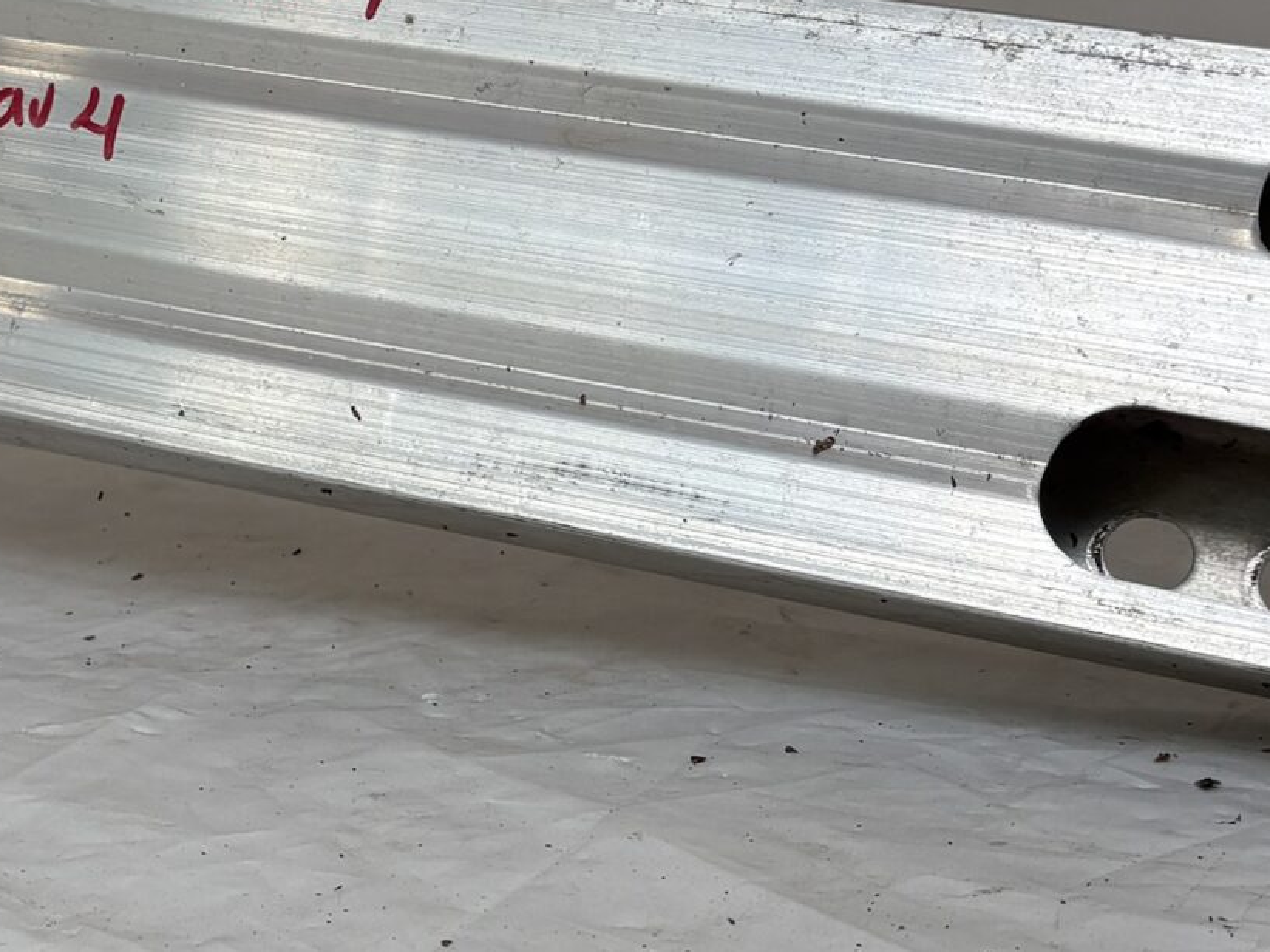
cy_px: 508
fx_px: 2971
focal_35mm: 81
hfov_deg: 23.2
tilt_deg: -14.9
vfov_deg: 18.2
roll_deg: +5.0
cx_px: 26
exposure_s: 1/459
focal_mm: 5.96
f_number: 1.6
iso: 50
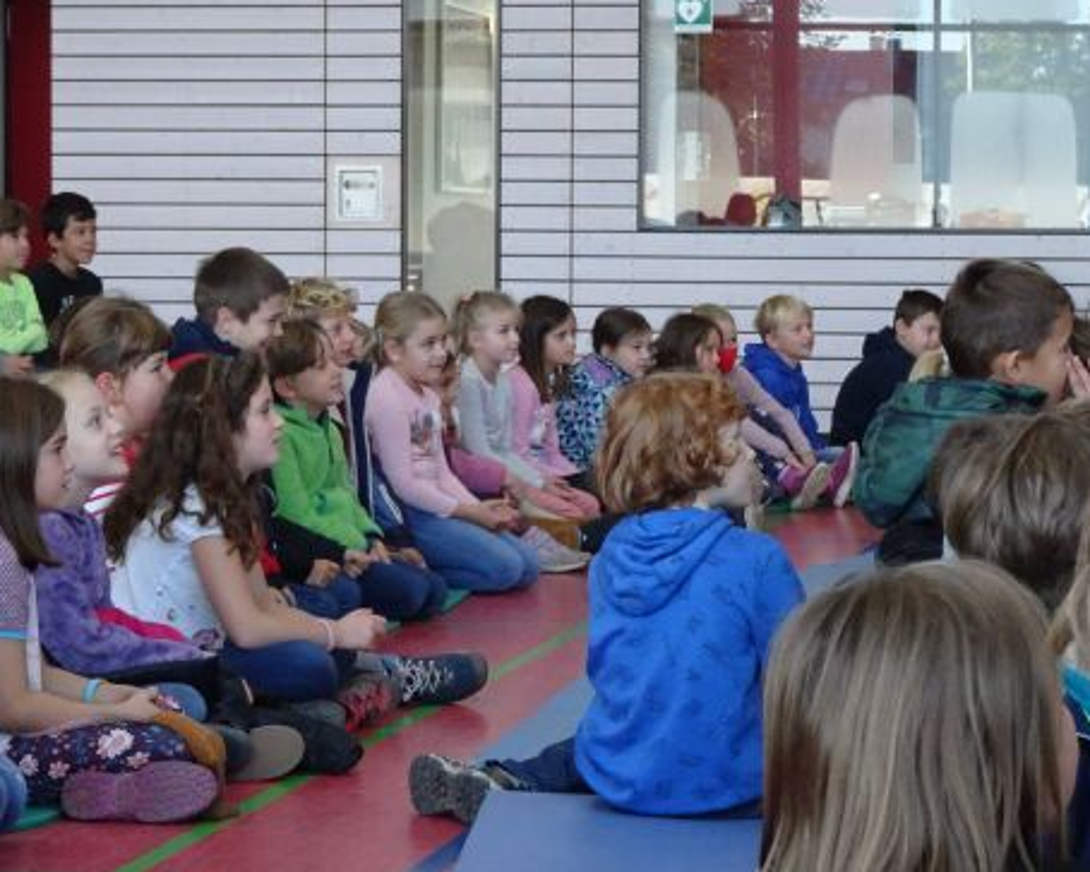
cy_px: 565
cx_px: 538
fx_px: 4257
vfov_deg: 11.7
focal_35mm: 132
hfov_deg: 14.6
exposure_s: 1/100
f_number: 5
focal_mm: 16.46
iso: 640
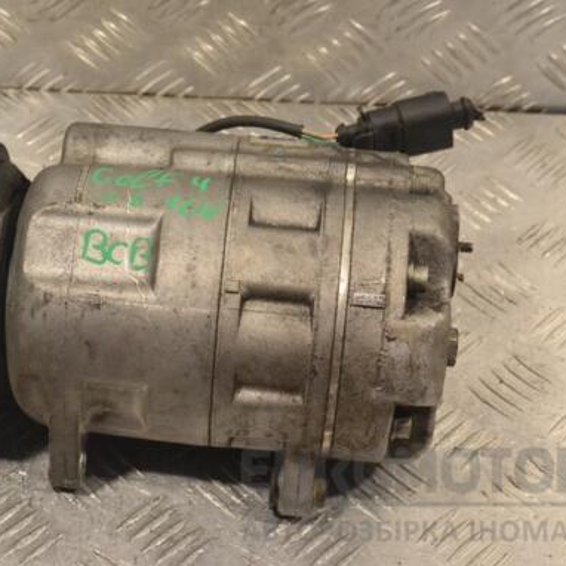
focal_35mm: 96
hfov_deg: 18.1
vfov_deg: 18.1
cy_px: 273
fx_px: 1776
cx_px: 213
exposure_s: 1/400
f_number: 10
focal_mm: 48
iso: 3200
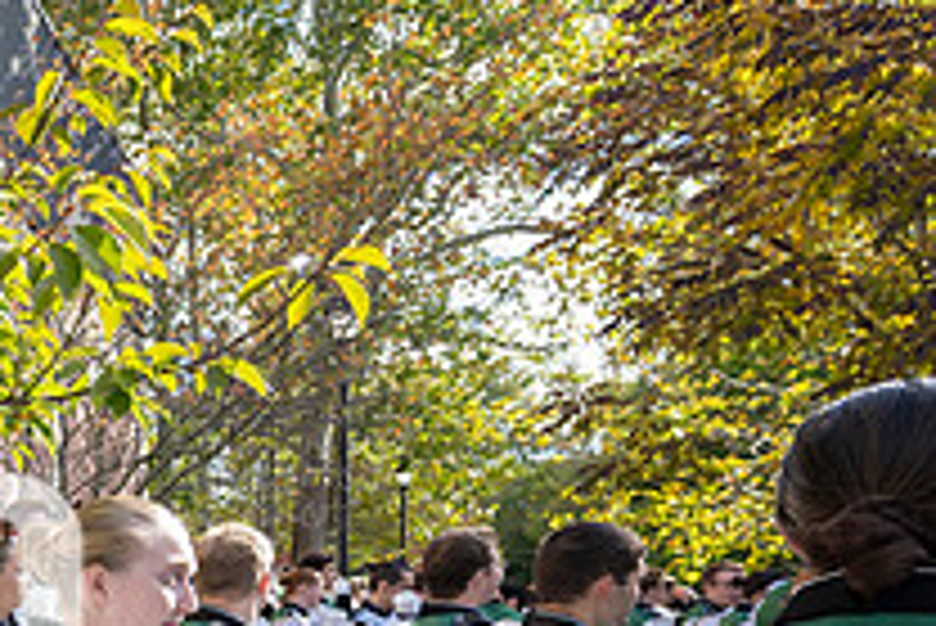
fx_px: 1015
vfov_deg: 30.6
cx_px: -256
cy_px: 687
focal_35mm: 39
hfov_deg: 35.4
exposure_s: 1/500
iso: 320
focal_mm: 14
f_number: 4.5
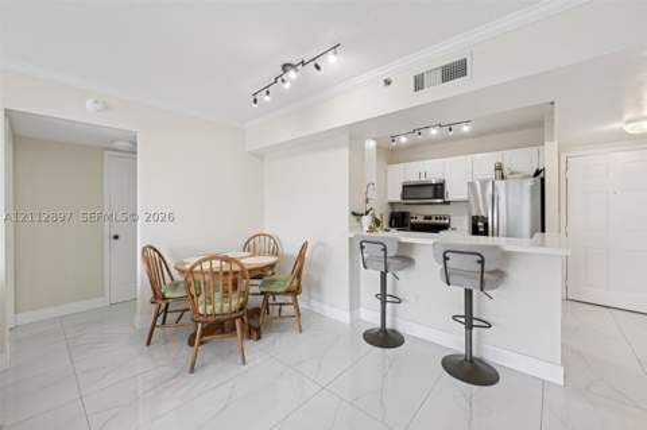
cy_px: 215
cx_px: 324
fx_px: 251
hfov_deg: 104.3
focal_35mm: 14
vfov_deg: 81.1
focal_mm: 14
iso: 250
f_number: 7.1
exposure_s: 1/10
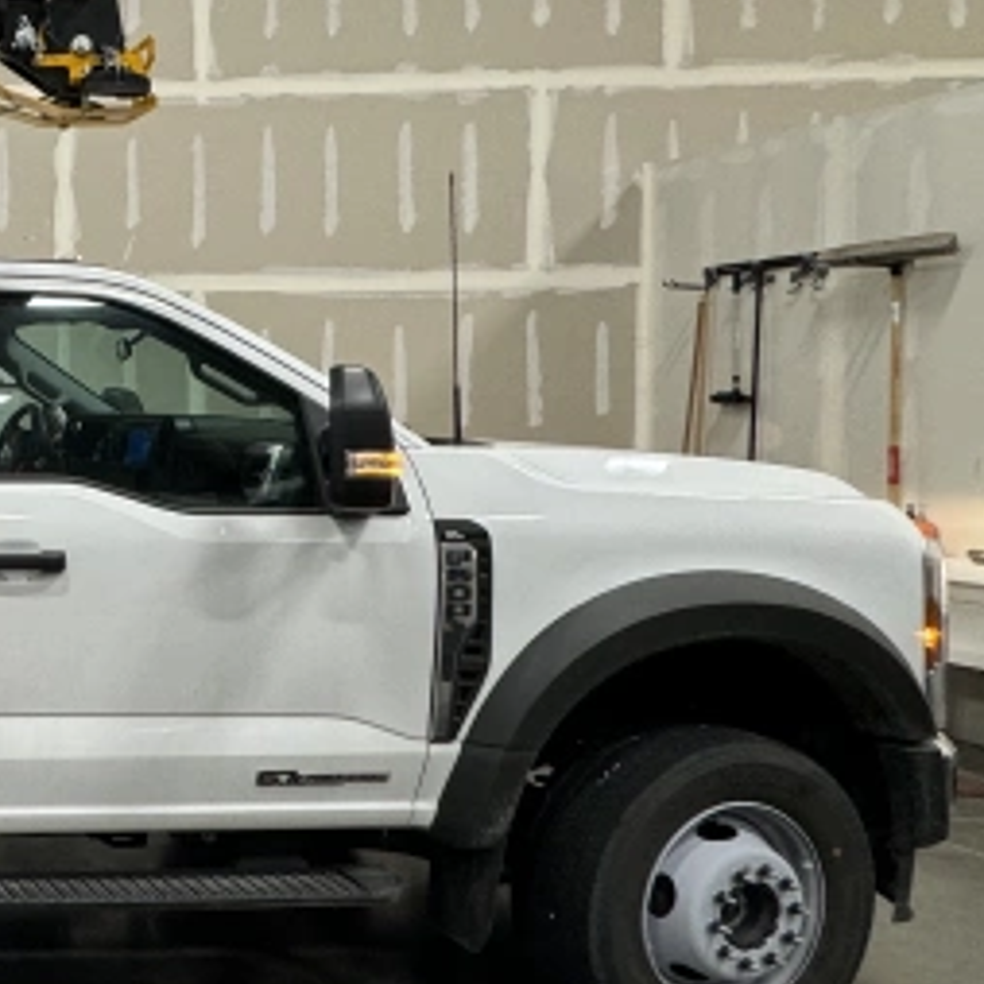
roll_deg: +1.0
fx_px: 1254
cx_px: -395
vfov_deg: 42.8
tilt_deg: -3.0
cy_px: 461
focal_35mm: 39
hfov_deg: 30.2
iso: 160
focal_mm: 2.22
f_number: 2.2
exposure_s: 1/120
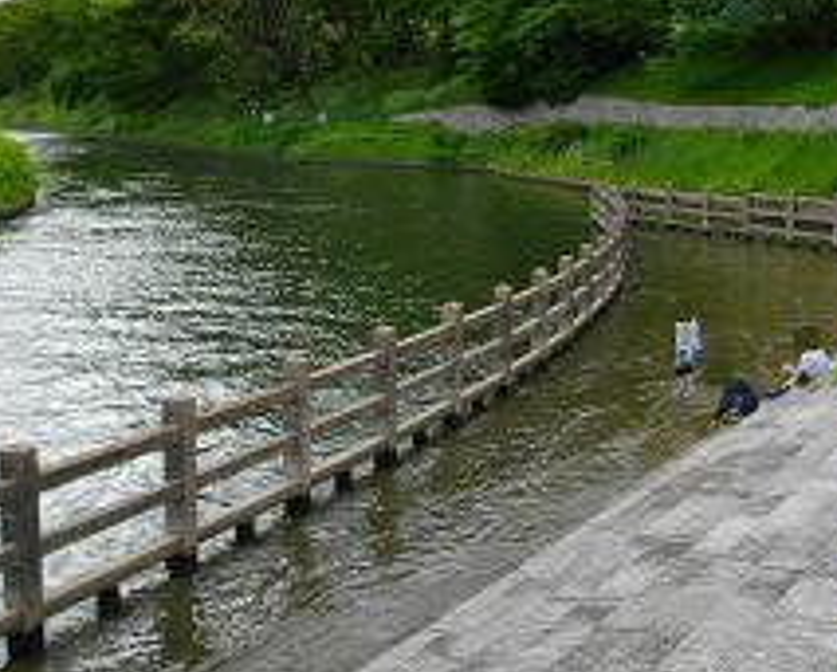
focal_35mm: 57
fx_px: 1414
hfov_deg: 32.8
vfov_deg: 26.5
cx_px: 529
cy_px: 185
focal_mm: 5.7
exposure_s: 1/400
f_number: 2.9
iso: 100
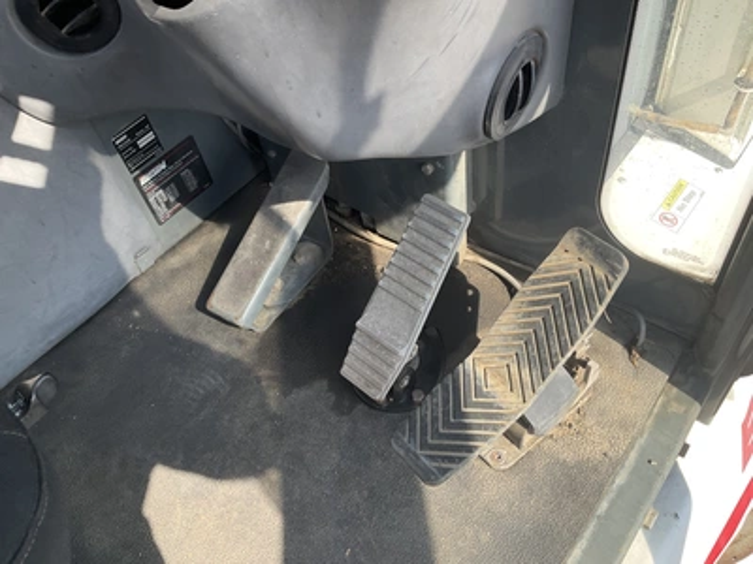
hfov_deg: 61.7
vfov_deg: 48.2
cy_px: 282
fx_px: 631
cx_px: 376
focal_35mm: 29
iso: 25
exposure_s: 1/305
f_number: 1.8
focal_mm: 3
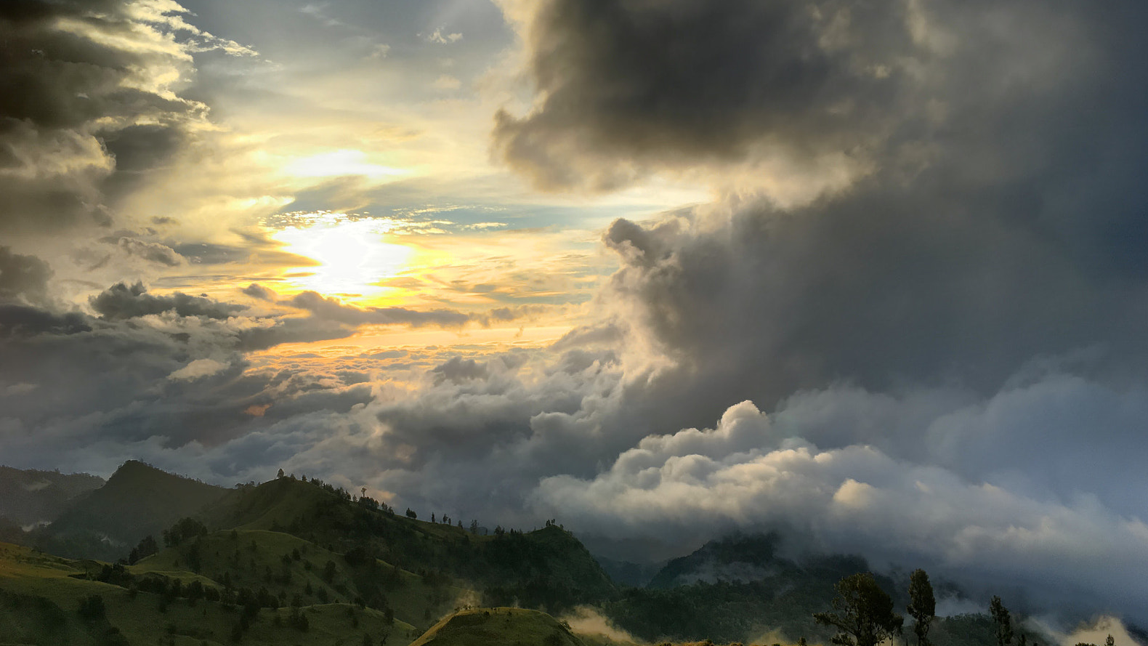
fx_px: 974
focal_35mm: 32
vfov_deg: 36.6
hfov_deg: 61.0
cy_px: 362
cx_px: 570
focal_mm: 4
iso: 25
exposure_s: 1/2137
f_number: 2.2
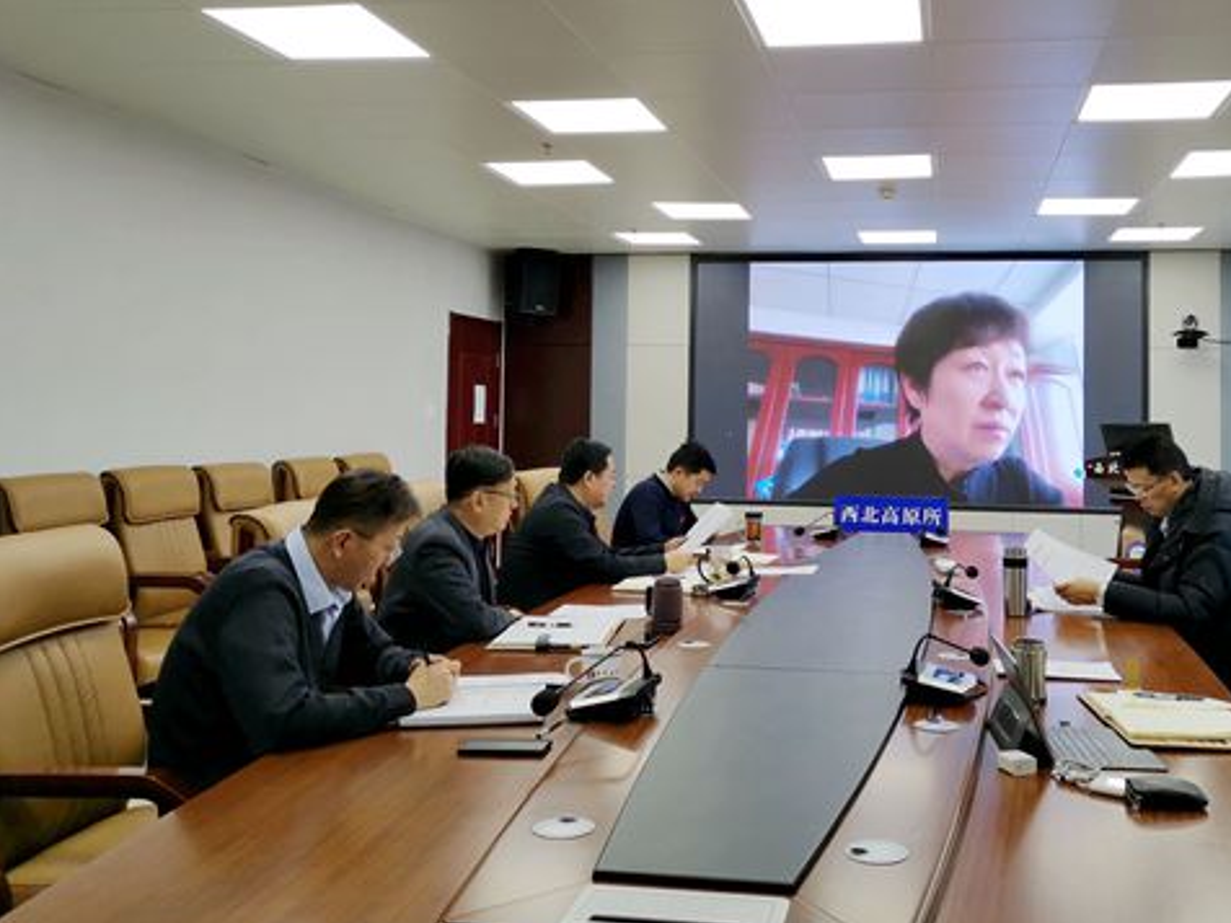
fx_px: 1209
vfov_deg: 41.6
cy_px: 370
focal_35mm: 34
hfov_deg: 53.4
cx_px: 771
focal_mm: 5.58
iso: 64
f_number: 1.8
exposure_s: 1/100
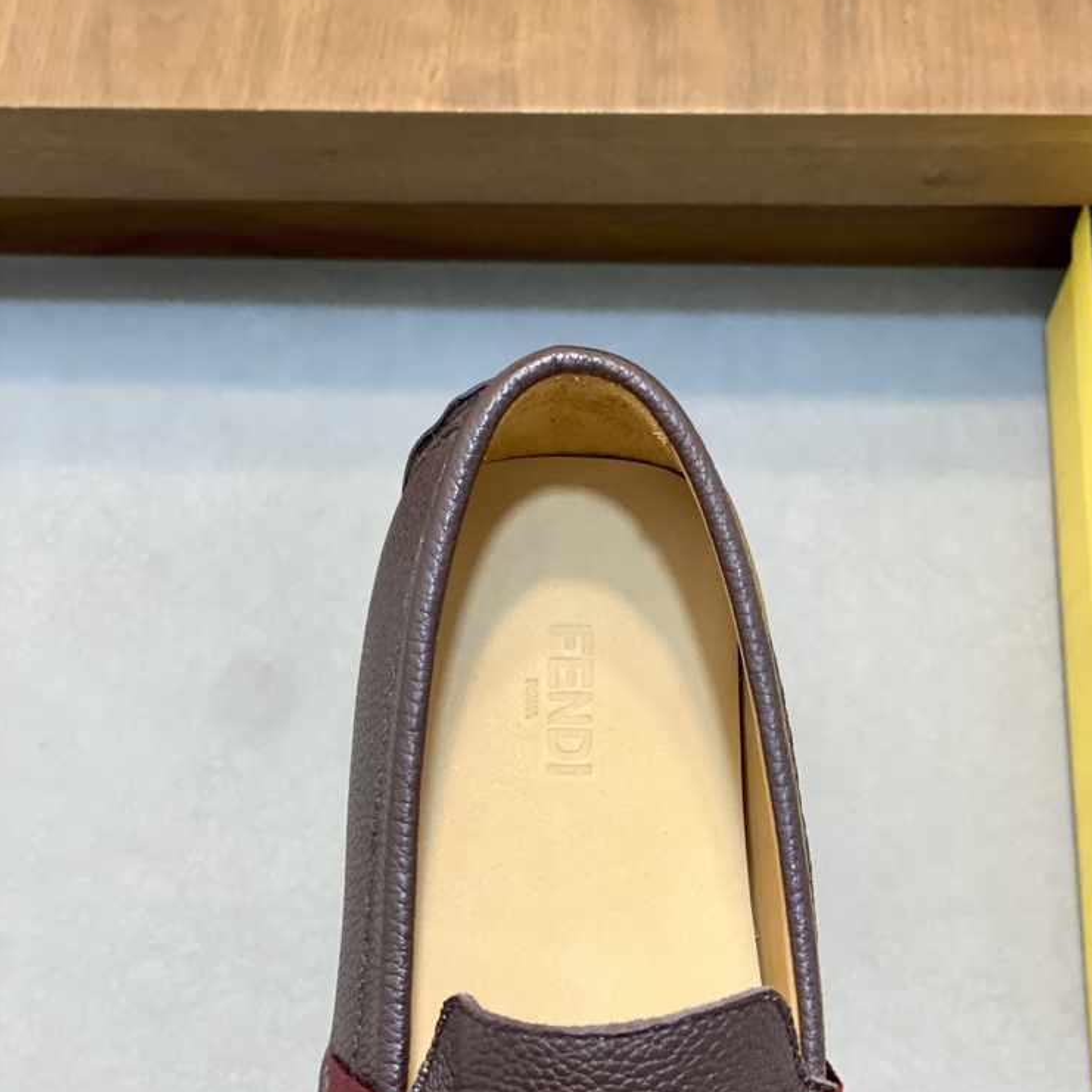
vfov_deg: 27.7
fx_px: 2213
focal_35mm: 62
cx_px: 548
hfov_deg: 27.7
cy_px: 619
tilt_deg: -68.4
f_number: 2
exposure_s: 1/100
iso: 200
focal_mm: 6
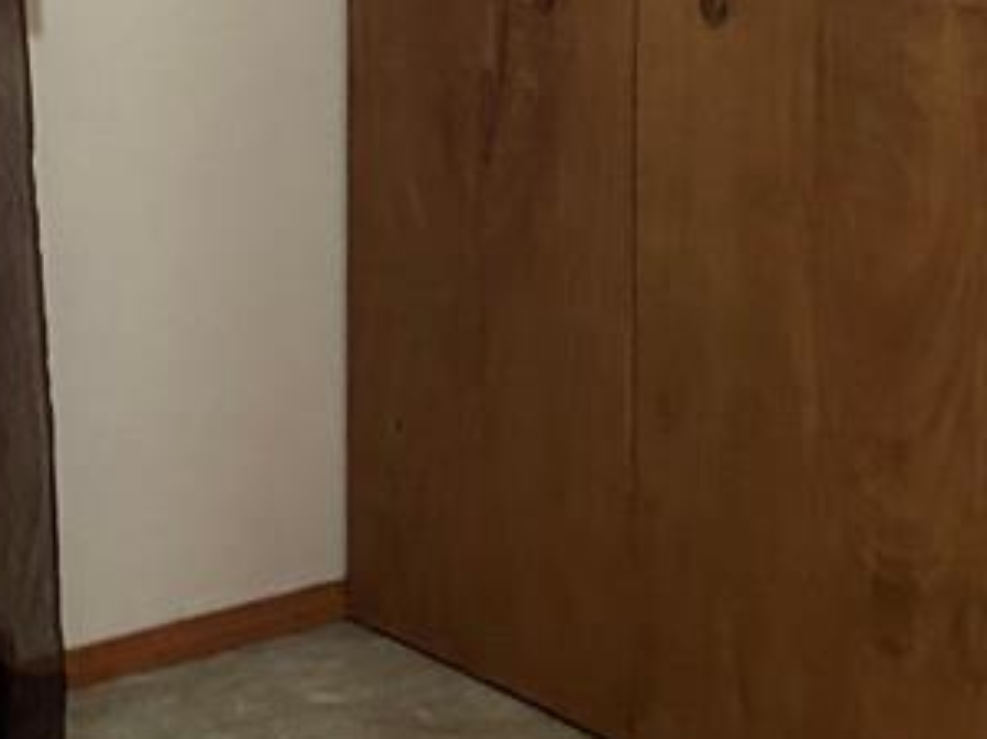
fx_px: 2537
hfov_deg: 21.8
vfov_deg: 16.0
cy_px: -115
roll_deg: -0.4
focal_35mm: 89
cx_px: 221
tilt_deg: -1.2
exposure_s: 1/30
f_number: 1.8
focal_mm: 4.25
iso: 500
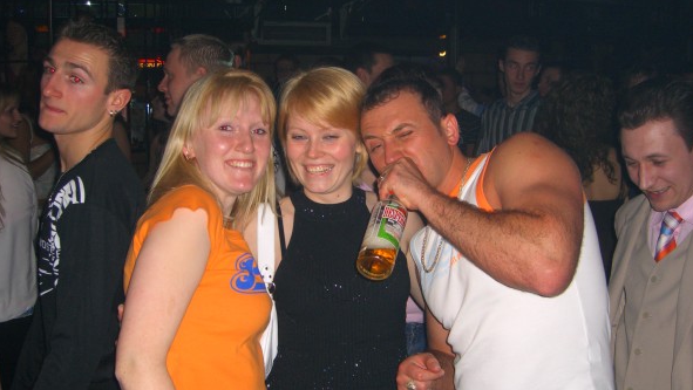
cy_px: 224
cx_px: 347
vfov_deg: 28.3
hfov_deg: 48.3
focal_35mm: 42
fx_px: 772
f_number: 2.8
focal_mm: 7.9
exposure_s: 1/60
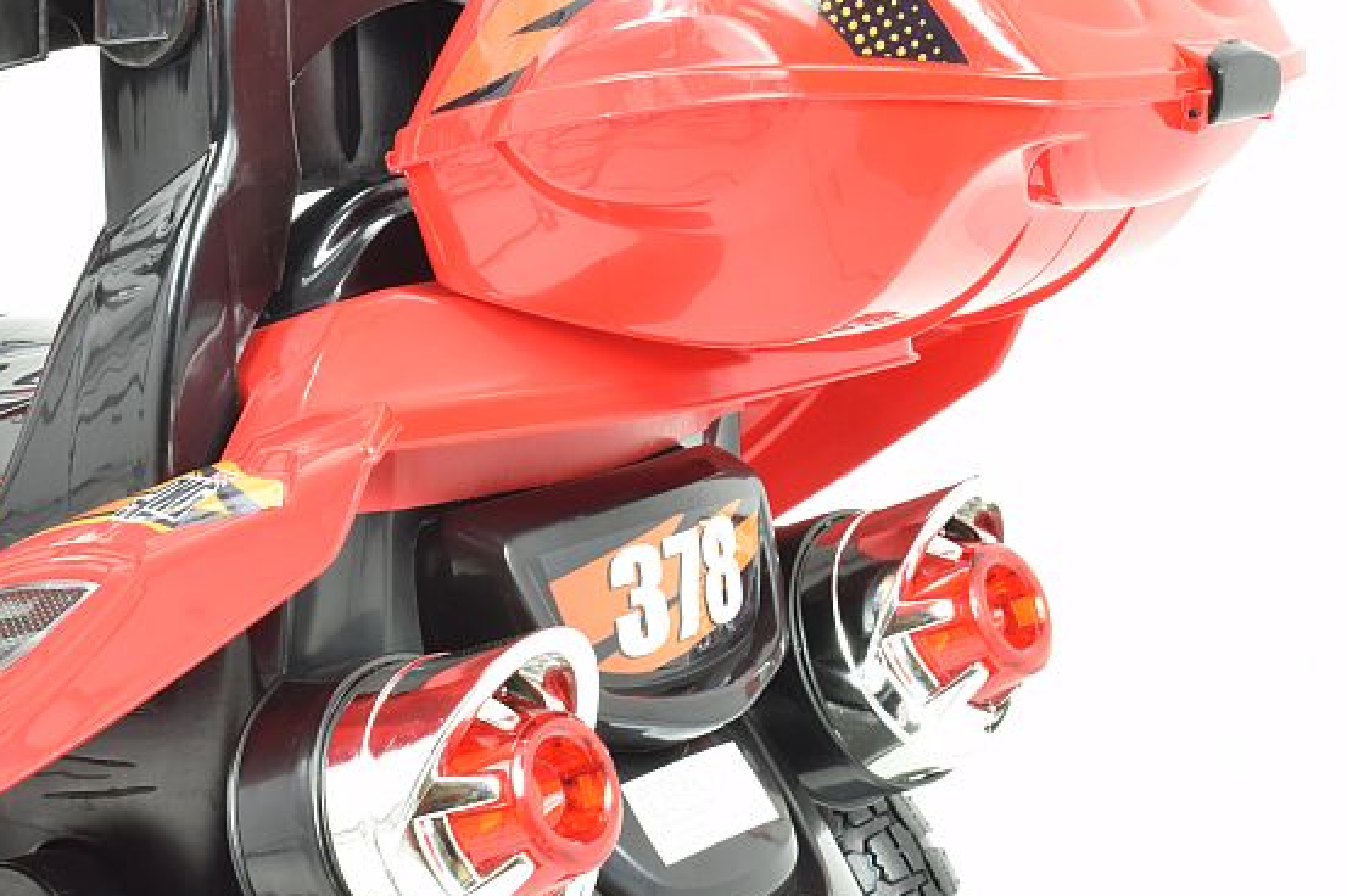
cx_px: 477
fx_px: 3654
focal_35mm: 98
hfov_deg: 20.8
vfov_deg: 14.0
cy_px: 291
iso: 250
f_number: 25
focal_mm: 45
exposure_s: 1/4
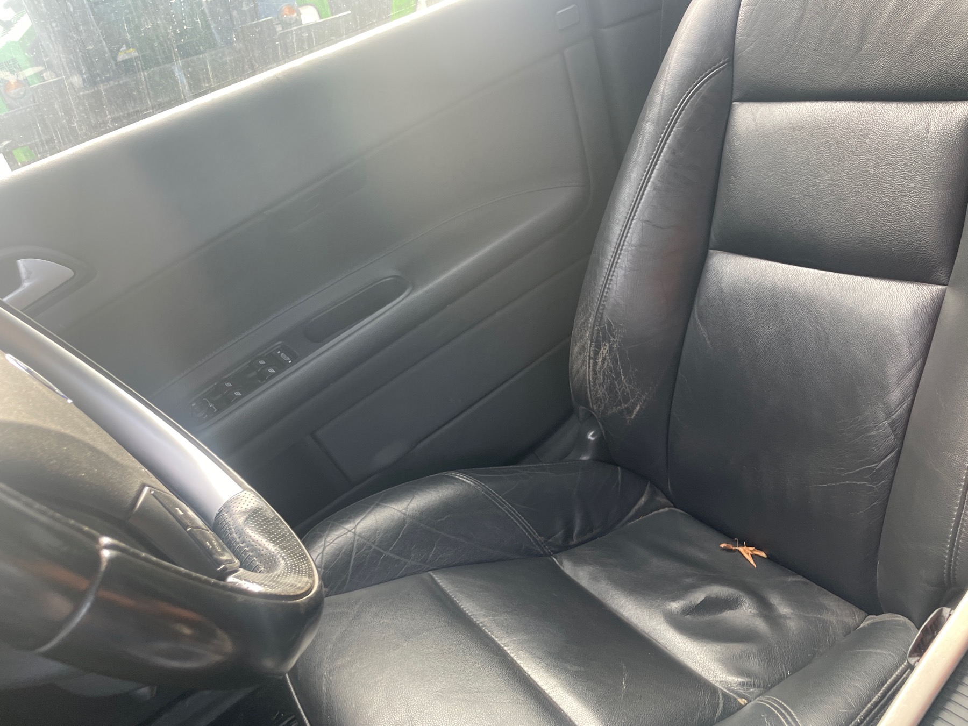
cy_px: 363
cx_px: 484
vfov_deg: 53.1
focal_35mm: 26
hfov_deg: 67.3
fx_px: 727
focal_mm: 4.2
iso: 80
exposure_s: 1/121
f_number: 1.6
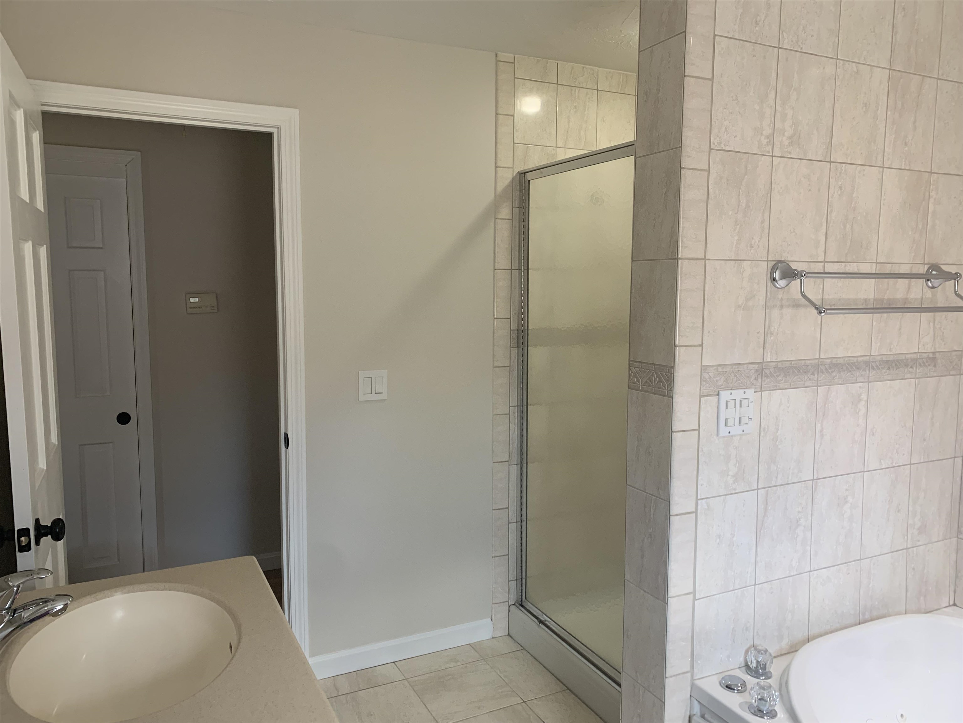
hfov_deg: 67.3
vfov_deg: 53.1
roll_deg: -0.8
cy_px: 362
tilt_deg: -5.4
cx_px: 482
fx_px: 723
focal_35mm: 26
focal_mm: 4.25
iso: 100
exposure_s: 1/60
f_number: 1.8
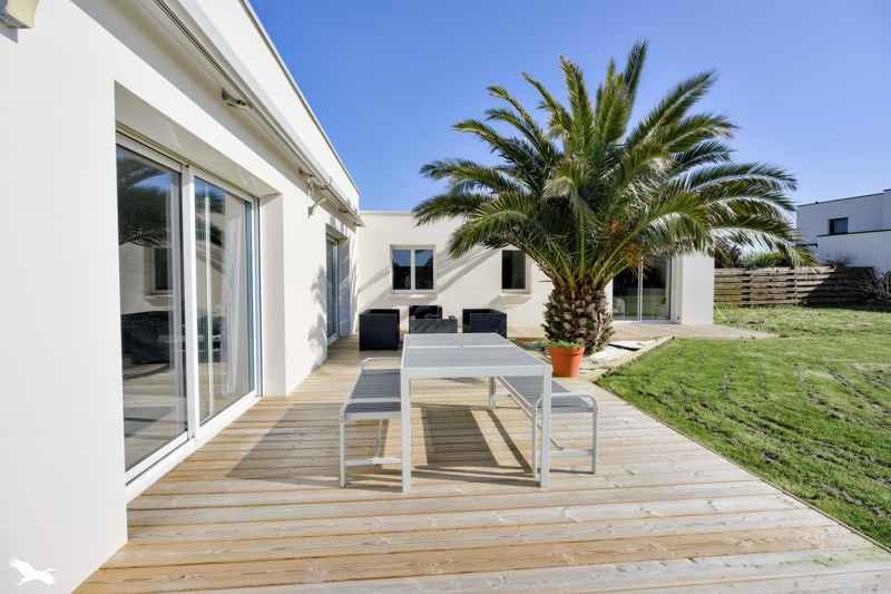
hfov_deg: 96.7
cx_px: 446
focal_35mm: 16
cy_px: 297
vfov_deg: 73.7
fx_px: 396
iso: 800
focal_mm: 16
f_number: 8
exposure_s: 1/4000
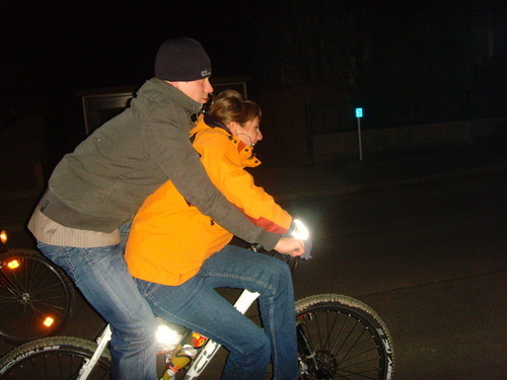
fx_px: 571
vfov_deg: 36.8
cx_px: 254
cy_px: 190
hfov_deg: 47.9
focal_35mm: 39
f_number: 3.5
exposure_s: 1/45
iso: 400
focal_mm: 6.6
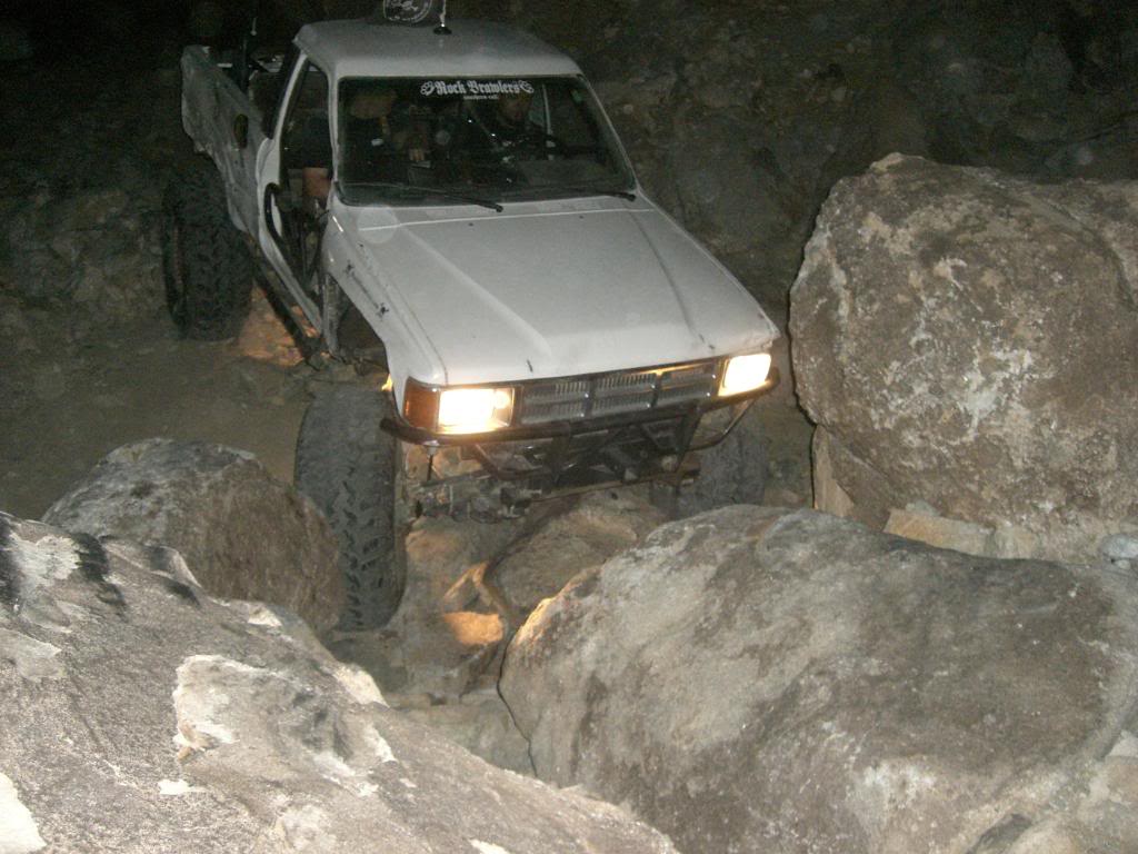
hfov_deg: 49.0
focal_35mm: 38
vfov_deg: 37.7
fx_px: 1249
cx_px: 569
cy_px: 427
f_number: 2.7
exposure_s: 1/60
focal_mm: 6.2
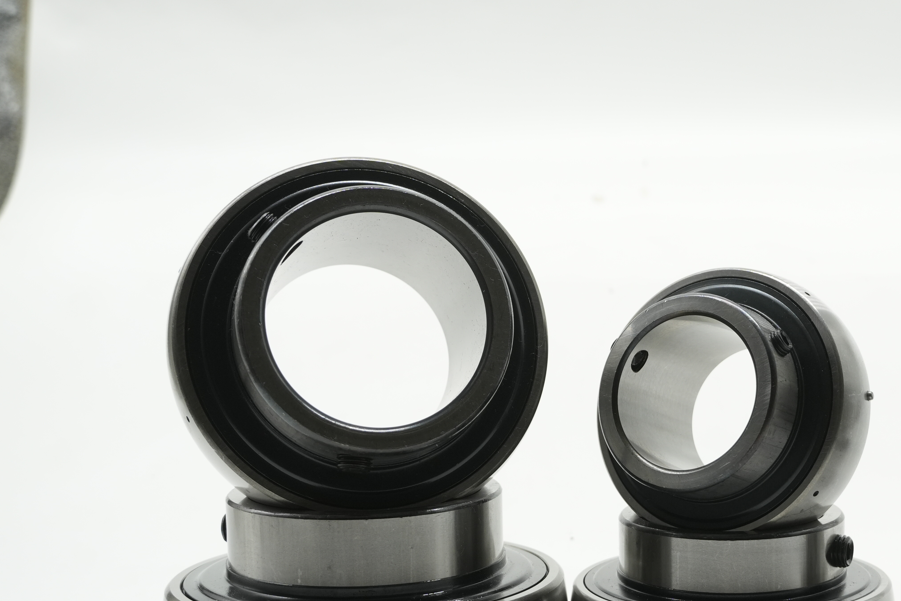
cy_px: 430
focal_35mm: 69
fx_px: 1727
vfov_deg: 19.6
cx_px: 683
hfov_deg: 28.8
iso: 400
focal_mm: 30
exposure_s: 1/50
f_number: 5
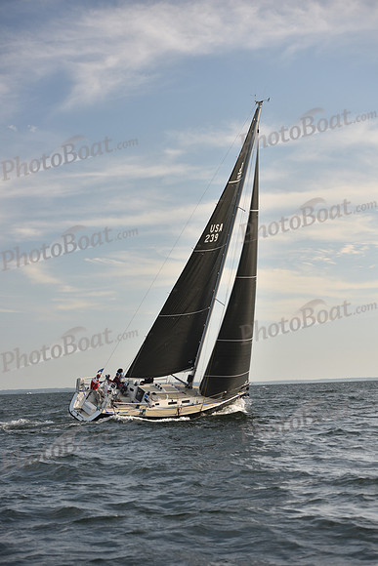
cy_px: 283
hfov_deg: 19.5
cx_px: 189
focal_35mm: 70
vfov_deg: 28.8
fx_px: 1102
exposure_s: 1/800
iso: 250
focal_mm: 70
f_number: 4
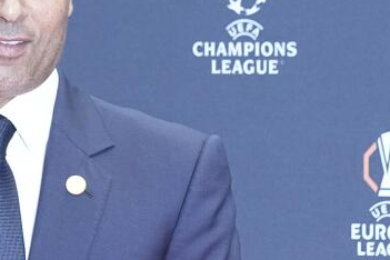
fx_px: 4680
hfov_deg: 4.8
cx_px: -49
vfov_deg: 3.2
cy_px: 244
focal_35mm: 432
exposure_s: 1/200
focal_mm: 102
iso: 3200
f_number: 5.6
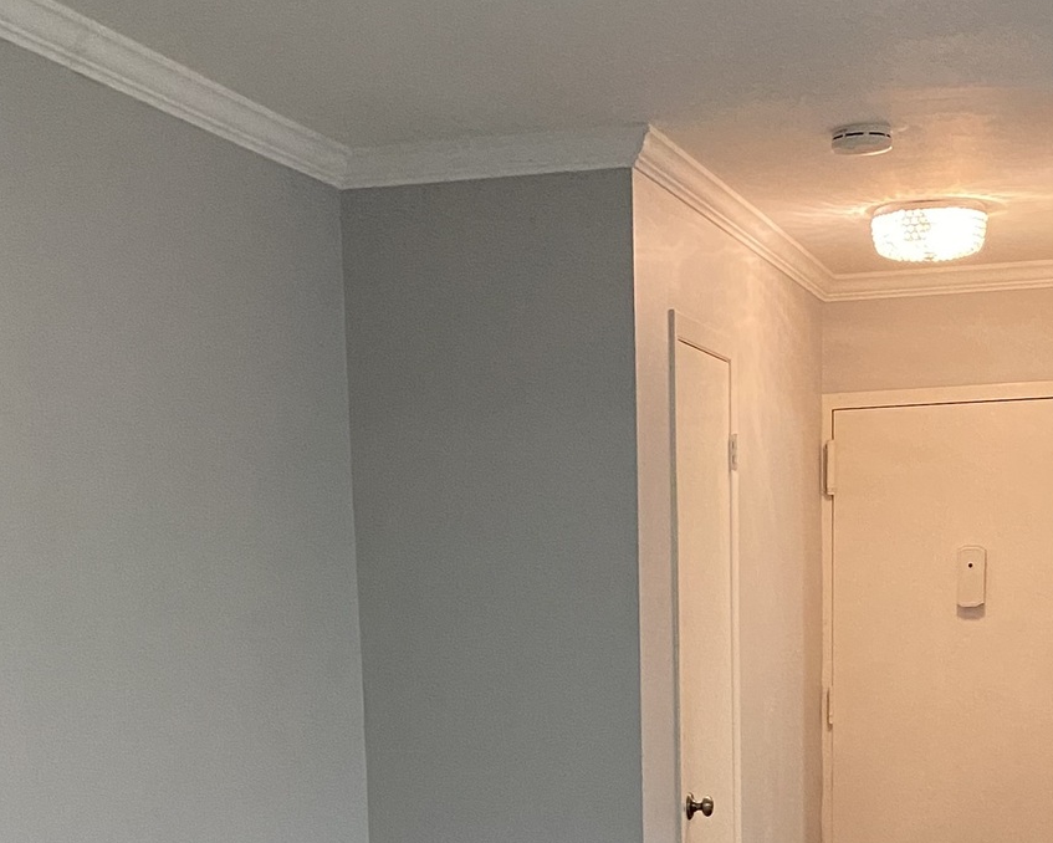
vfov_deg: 20.7
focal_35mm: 69
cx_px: 594
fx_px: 2151
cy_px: 1008
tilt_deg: -9.2
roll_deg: +1.3
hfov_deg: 27.5
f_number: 1.8
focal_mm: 4.25
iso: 400
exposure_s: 1/60
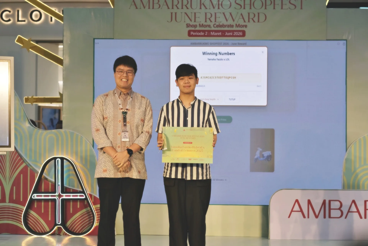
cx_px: 184
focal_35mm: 84
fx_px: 859
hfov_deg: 24.2
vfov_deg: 16.3
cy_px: 123
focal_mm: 56
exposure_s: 1/400
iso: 160
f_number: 2.5
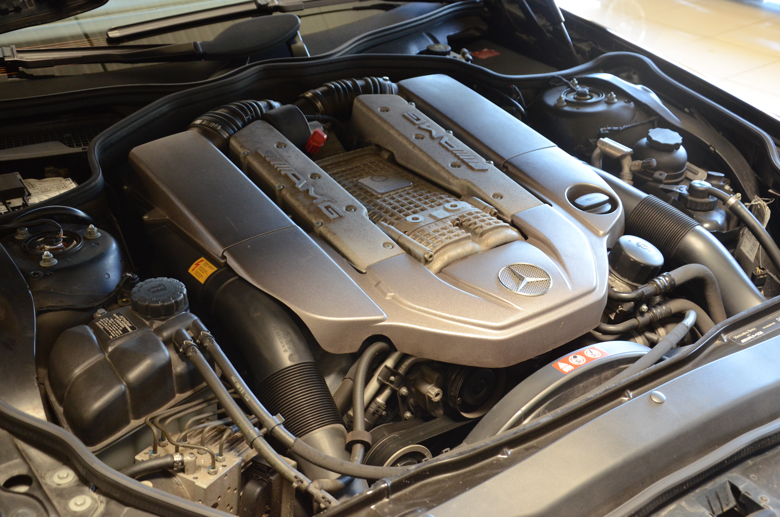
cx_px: 390
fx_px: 1038
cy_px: 258
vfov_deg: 28.0
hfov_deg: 41.2
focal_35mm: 48
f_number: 4.5
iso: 1600
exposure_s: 1/25
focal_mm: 32
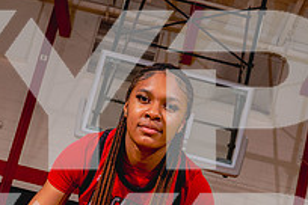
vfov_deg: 17.2
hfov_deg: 27.3
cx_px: 142
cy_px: 274
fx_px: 633
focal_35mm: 74
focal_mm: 26
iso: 800
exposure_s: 1/250
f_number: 8
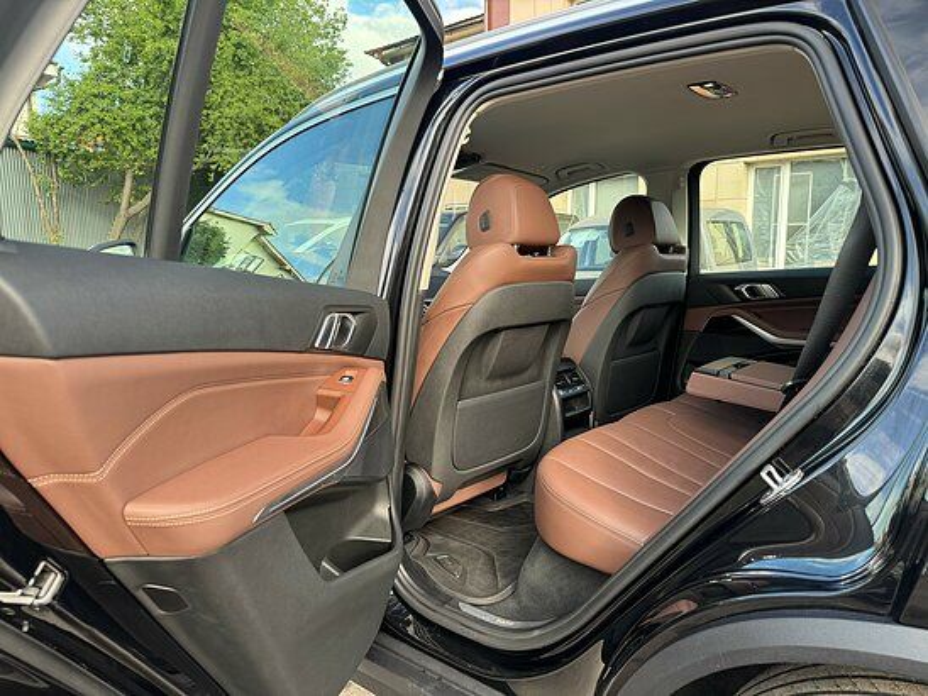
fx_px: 643
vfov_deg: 56.8
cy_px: 348
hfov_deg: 71.6
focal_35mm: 24
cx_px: 464
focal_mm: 6.76
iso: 125
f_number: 1.78
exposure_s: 1/121
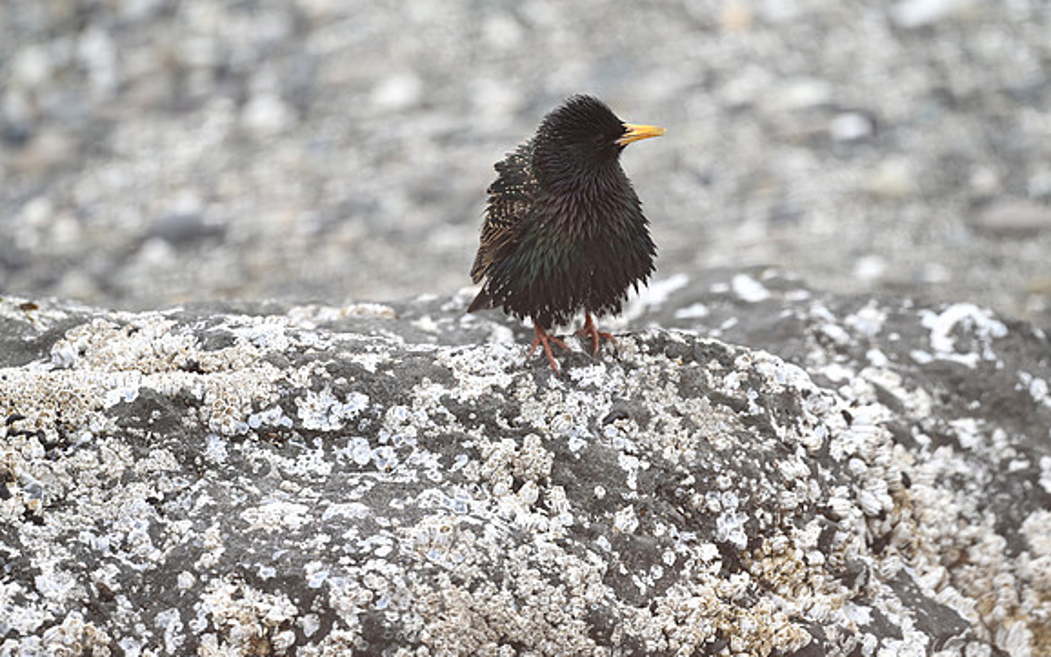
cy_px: 319
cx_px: 526
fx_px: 17583
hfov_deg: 3.4
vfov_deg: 2.1
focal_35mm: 614
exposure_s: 1/640
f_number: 6.3
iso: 360
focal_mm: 600
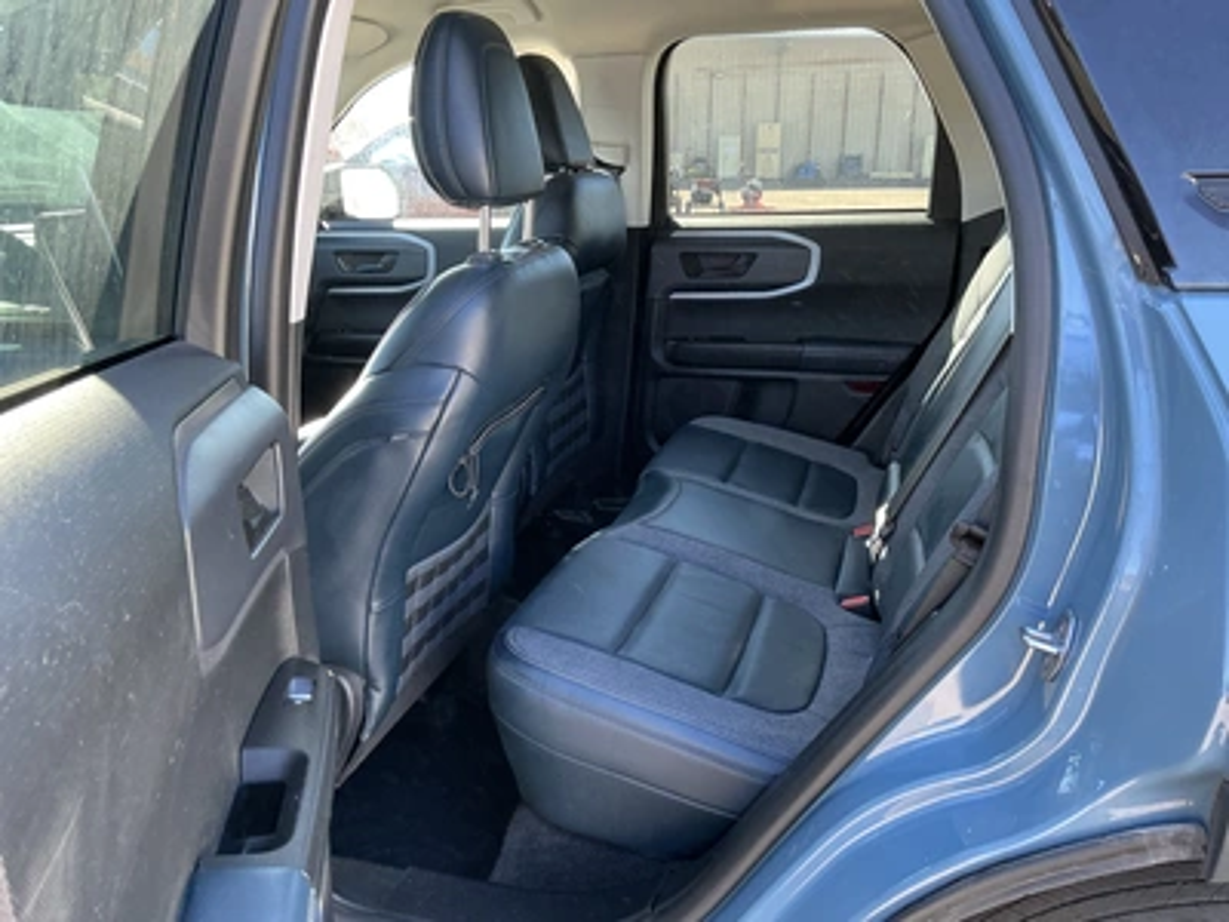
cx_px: 614
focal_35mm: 28
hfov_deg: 63.4
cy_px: 461
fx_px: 994
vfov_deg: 49.7
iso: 64
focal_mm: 3
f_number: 1.8
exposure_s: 1/116
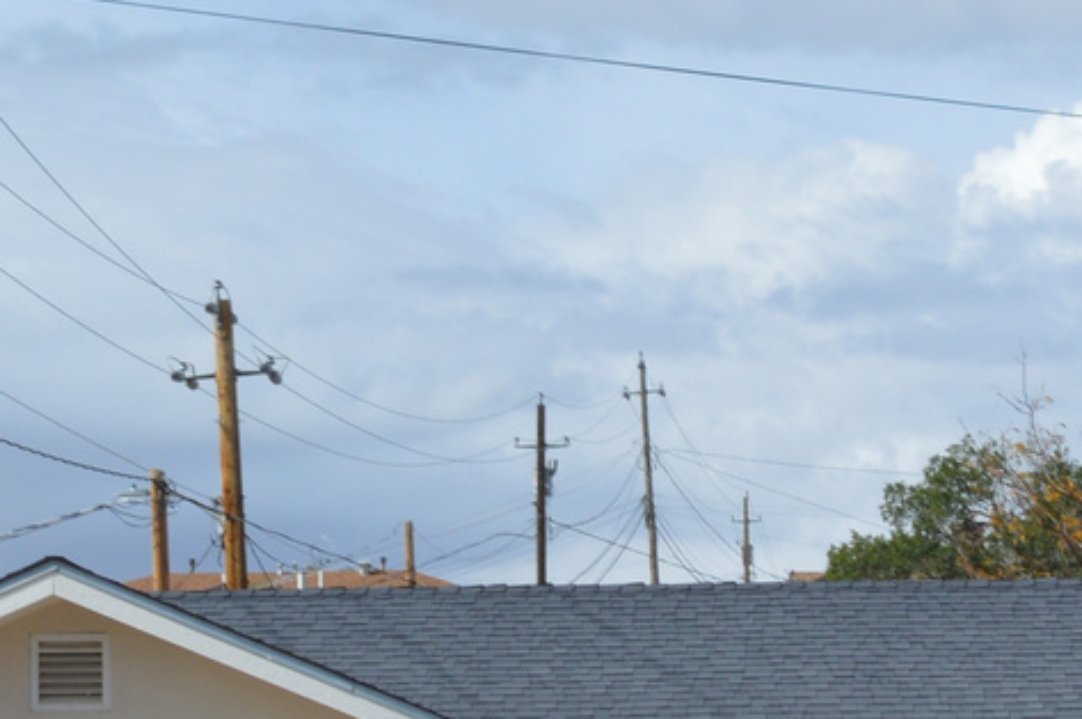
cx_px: 1151
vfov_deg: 9.4
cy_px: 1010
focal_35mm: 143
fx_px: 4292
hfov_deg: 14.1
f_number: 8
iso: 100
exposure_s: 1/250
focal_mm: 22
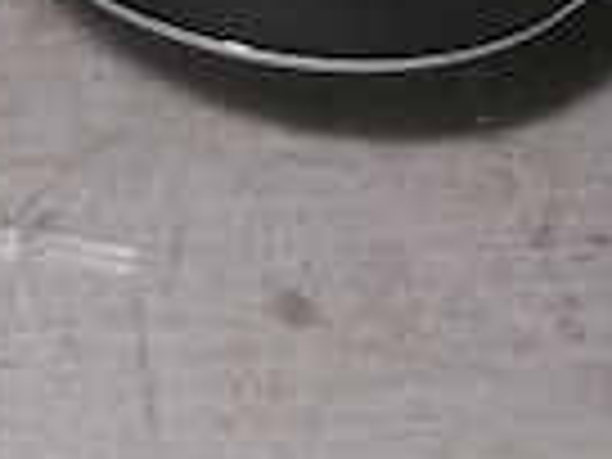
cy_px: -567
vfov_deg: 7.3
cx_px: -135
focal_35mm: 193
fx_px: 3412
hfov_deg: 10.1
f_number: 5.5
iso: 80
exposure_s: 1/30
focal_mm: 6.72
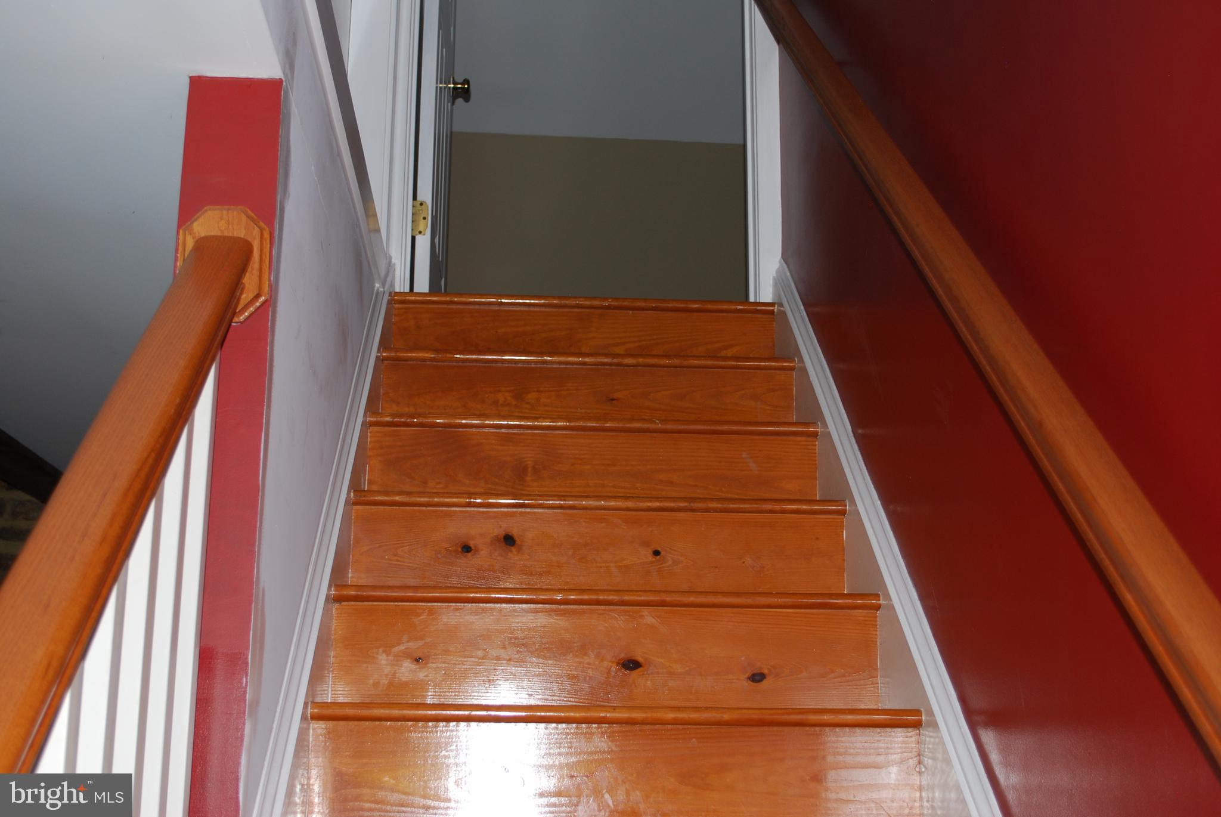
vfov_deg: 29.9
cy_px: 408
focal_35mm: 45
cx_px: 610
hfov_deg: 43.6
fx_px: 1528
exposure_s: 1/60
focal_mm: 30
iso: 200
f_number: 4.8
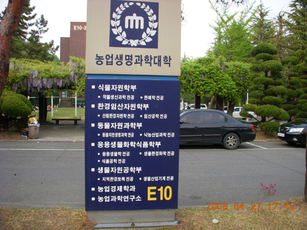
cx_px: 154
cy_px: 115
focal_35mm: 38
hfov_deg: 49.0
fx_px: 337
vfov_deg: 37.7
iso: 100
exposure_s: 1/200
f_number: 3.3
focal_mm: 6.3
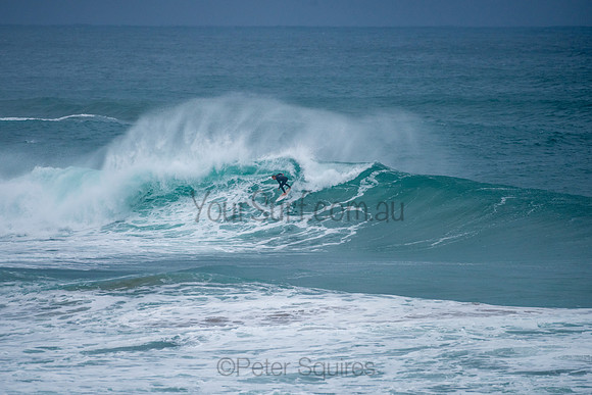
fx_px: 10086
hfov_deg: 3.4
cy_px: 183
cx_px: 284
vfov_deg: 2.2
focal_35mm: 613
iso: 280
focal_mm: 500
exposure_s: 1/1250
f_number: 5.6
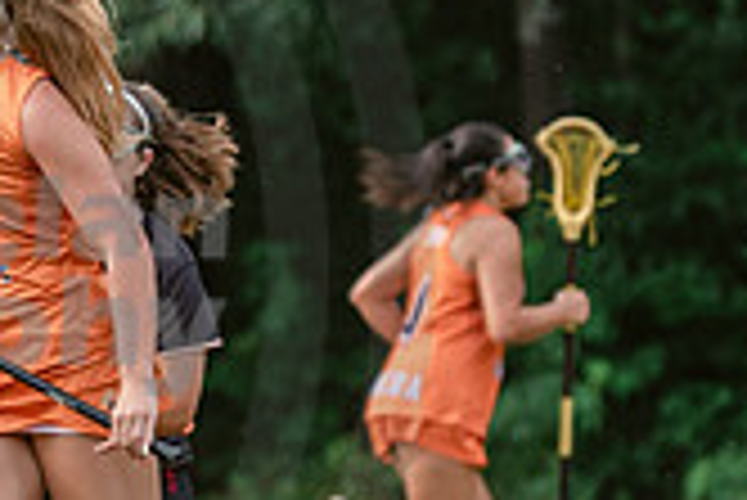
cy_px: 321
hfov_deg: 1.6
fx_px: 26105
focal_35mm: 1257
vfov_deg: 1.1
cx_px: -96
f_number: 3.2
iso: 250
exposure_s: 1/640
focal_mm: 200
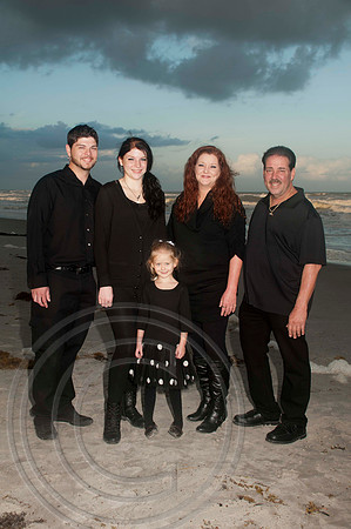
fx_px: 616
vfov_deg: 46.4
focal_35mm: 42
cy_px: 264
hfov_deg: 31.8
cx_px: 176
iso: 100
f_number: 5.6
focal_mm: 28
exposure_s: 1/125
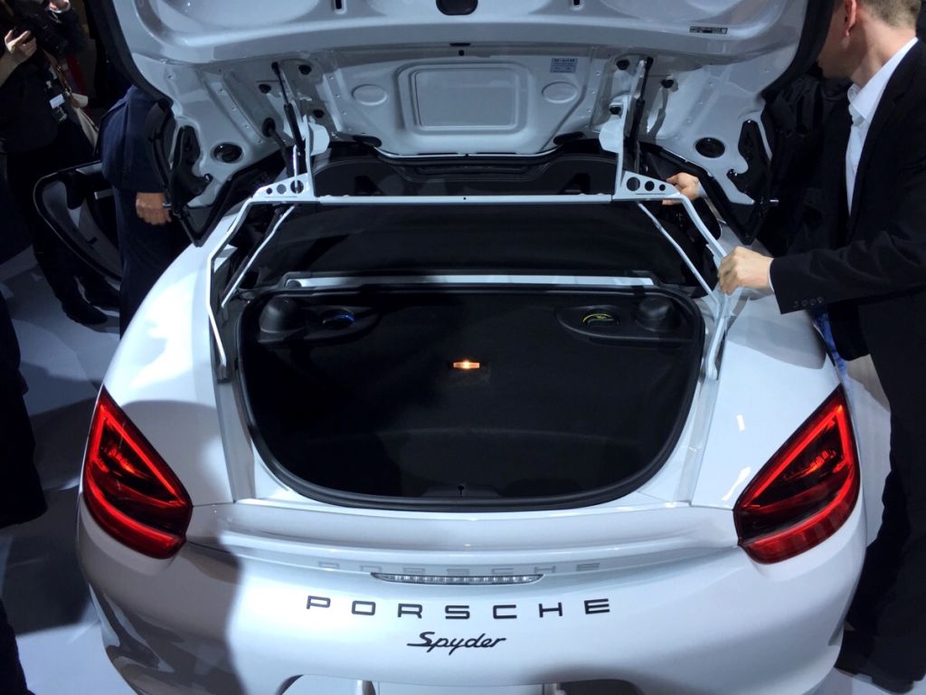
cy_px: 348
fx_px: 776
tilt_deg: -31.5
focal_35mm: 29
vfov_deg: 48.2
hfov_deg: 61.7
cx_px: 463
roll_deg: +1.4
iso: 50
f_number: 2.2
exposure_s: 1/120
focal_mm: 4.15
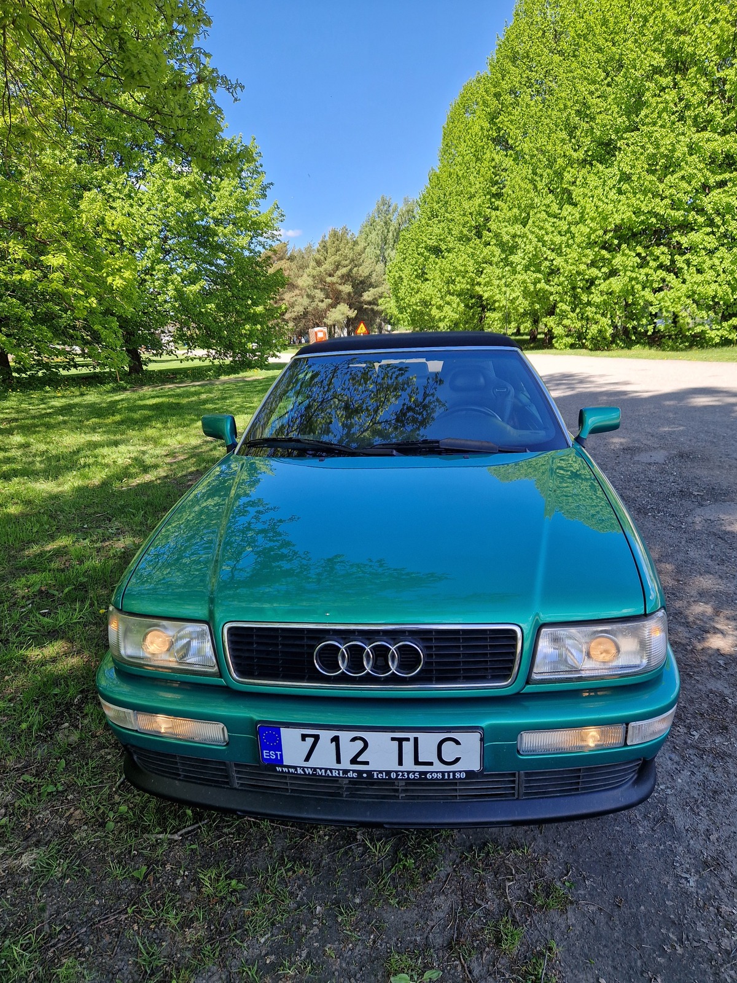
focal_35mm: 23
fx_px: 653
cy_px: 492
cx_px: 368
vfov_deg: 73.9
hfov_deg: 58.9
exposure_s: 1/495
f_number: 1.8
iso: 50
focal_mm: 5.4
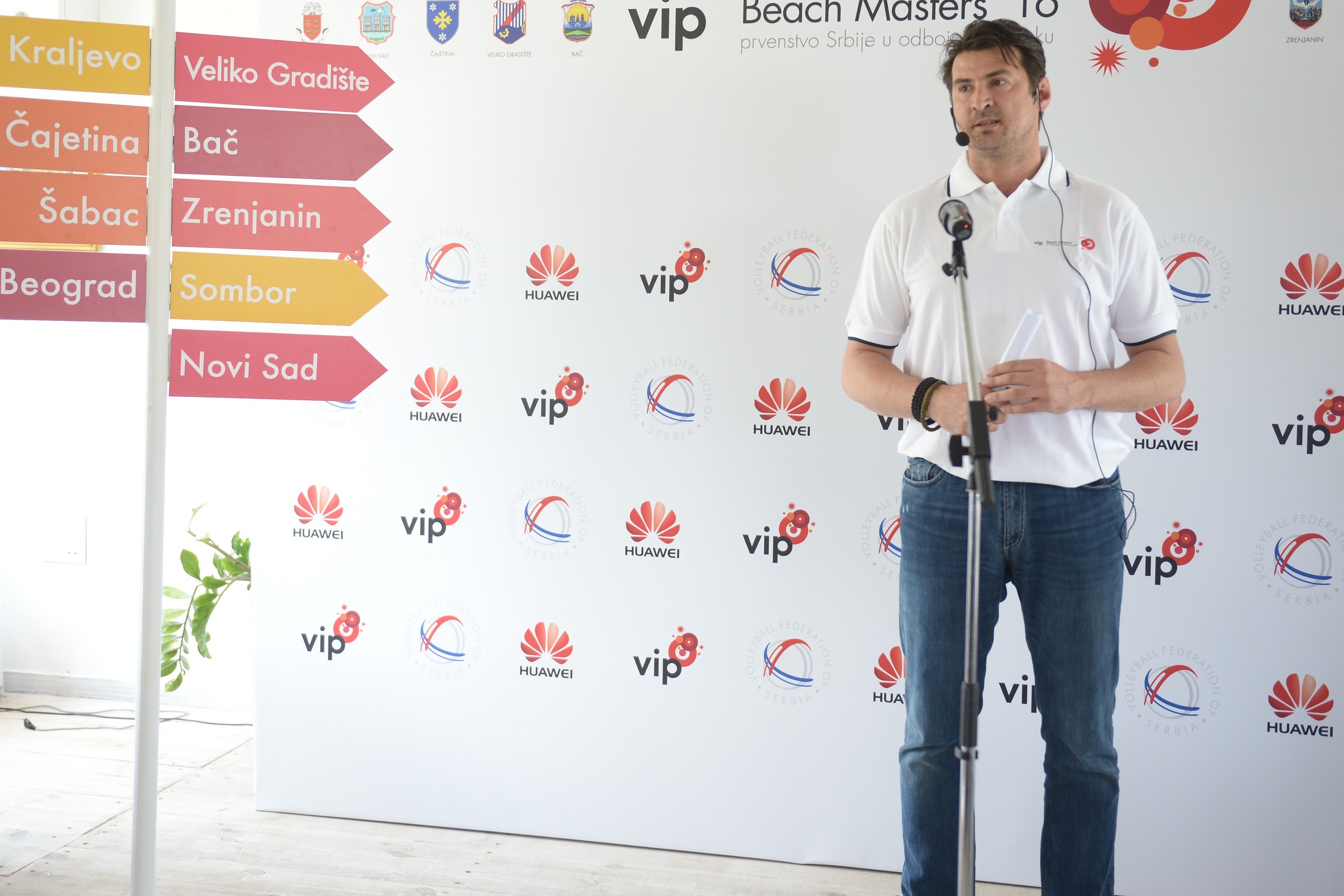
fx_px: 1642
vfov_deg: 30.4
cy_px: 350
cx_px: 681
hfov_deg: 44.5
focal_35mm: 44
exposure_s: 1/250
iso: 800
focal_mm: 36
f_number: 2.8
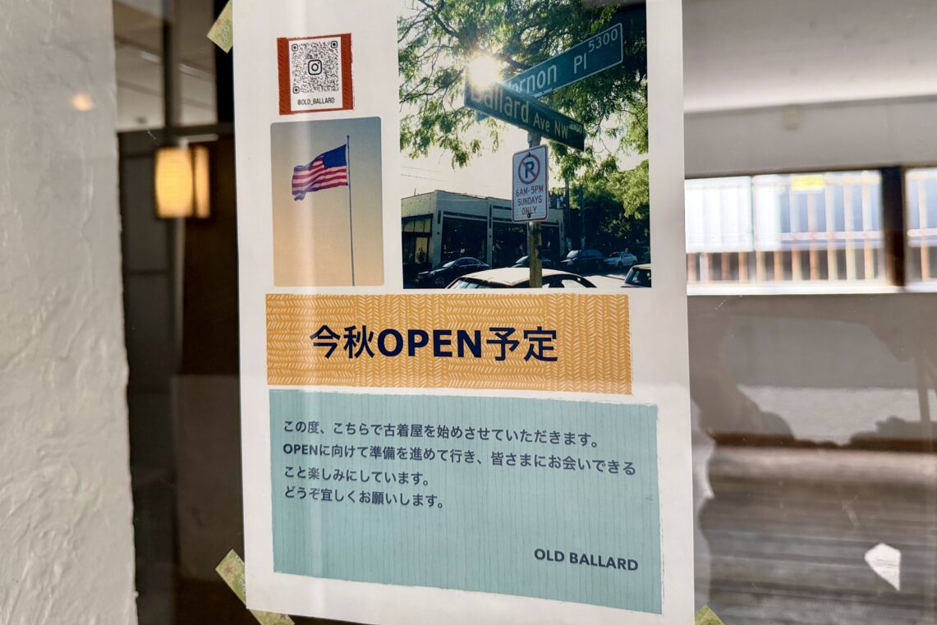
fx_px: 729
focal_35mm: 28
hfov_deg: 65.4
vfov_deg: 46.1
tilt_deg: +2.6
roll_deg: +1.0
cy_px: 246
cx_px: 486
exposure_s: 1/184
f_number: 1.78
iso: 160
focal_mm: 6.76
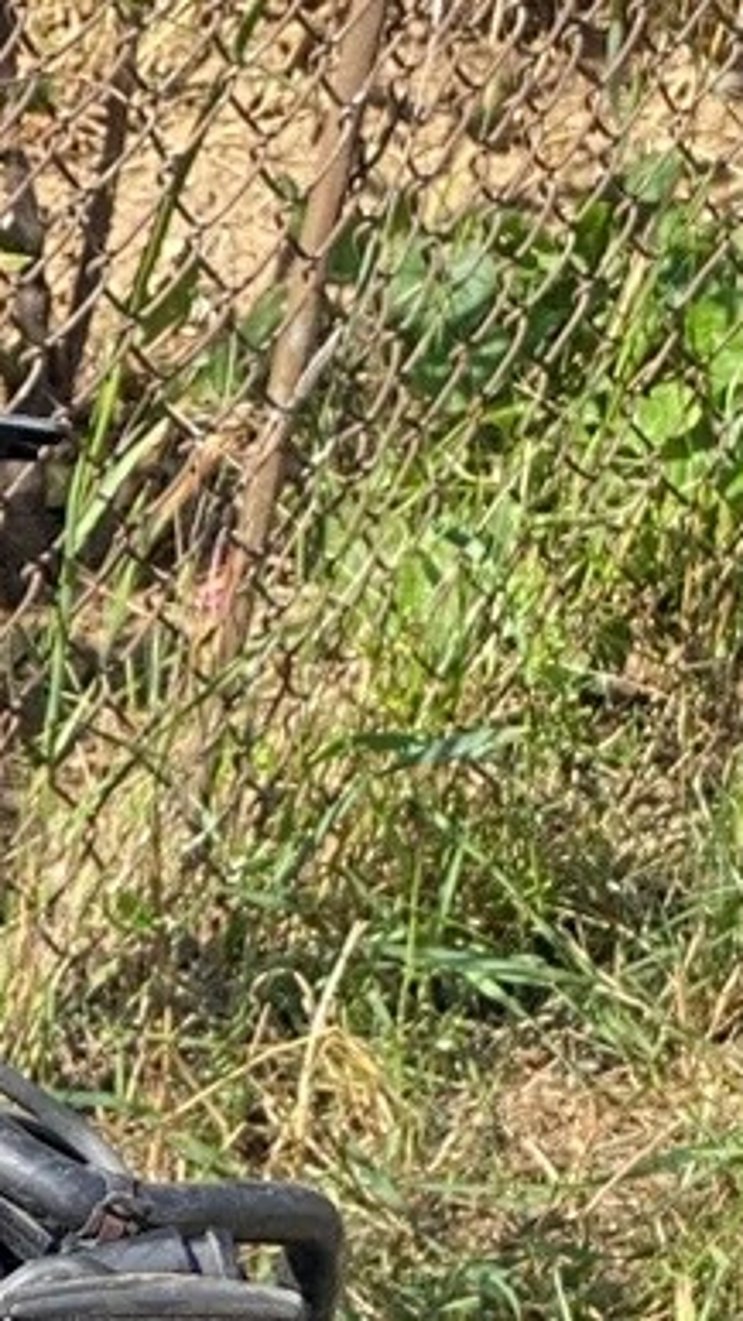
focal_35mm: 196
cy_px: 2060
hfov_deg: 6.0
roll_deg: -3.9
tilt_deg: -34.9
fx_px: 6868
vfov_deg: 10.6
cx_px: -945
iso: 20
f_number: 2
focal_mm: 6
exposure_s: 1/516
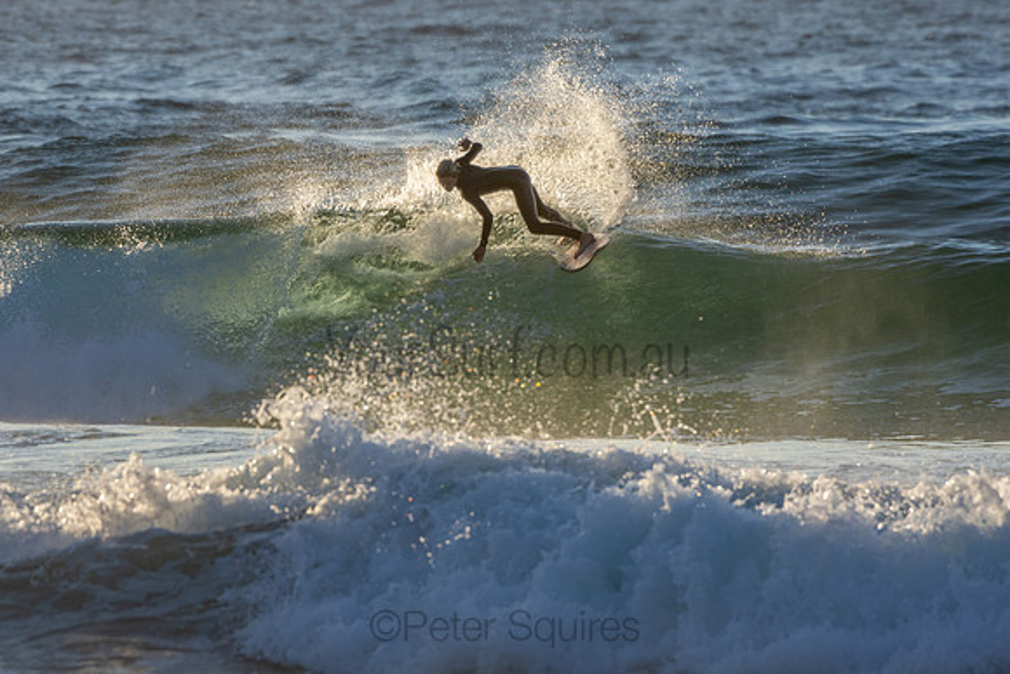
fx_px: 16416
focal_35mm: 585
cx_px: 505
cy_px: 337
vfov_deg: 2.4
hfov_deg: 3.5
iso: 250
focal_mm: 390
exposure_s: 1/1250
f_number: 5.6
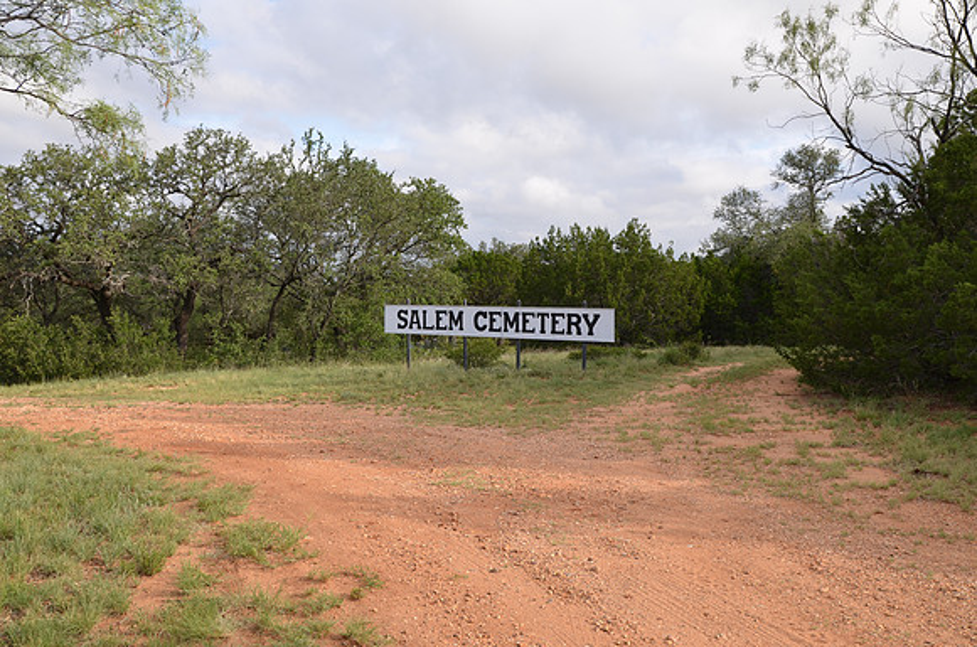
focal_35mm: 32
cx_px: 488
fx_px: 853
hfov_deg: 59.6
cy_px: 324
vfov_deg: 41.5
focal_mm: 21
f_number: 6.3
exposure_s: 1/250
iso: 100
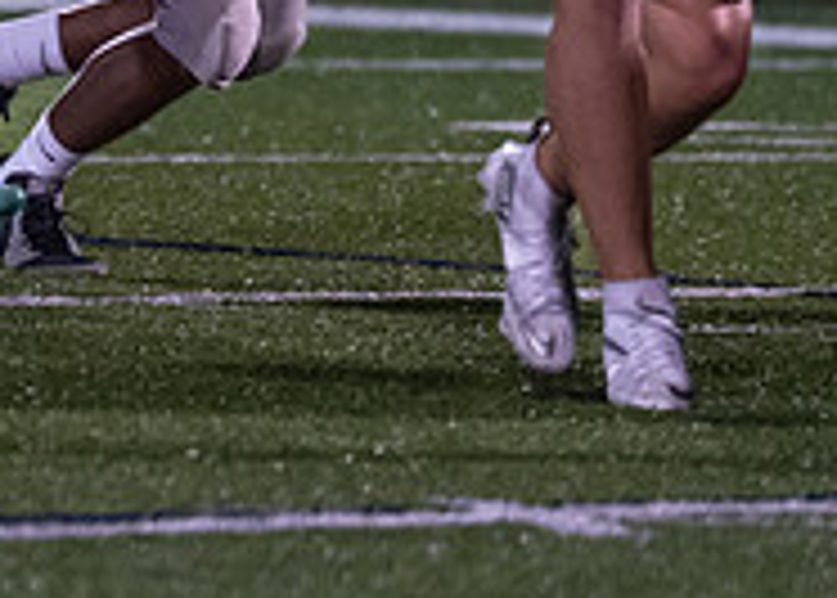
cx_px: -456
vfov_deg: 1.1
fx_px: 29892
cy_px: -572
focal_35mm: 1257
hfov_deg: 1.6
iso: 2000
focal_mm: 200
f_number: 2.8
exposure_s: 1/1000
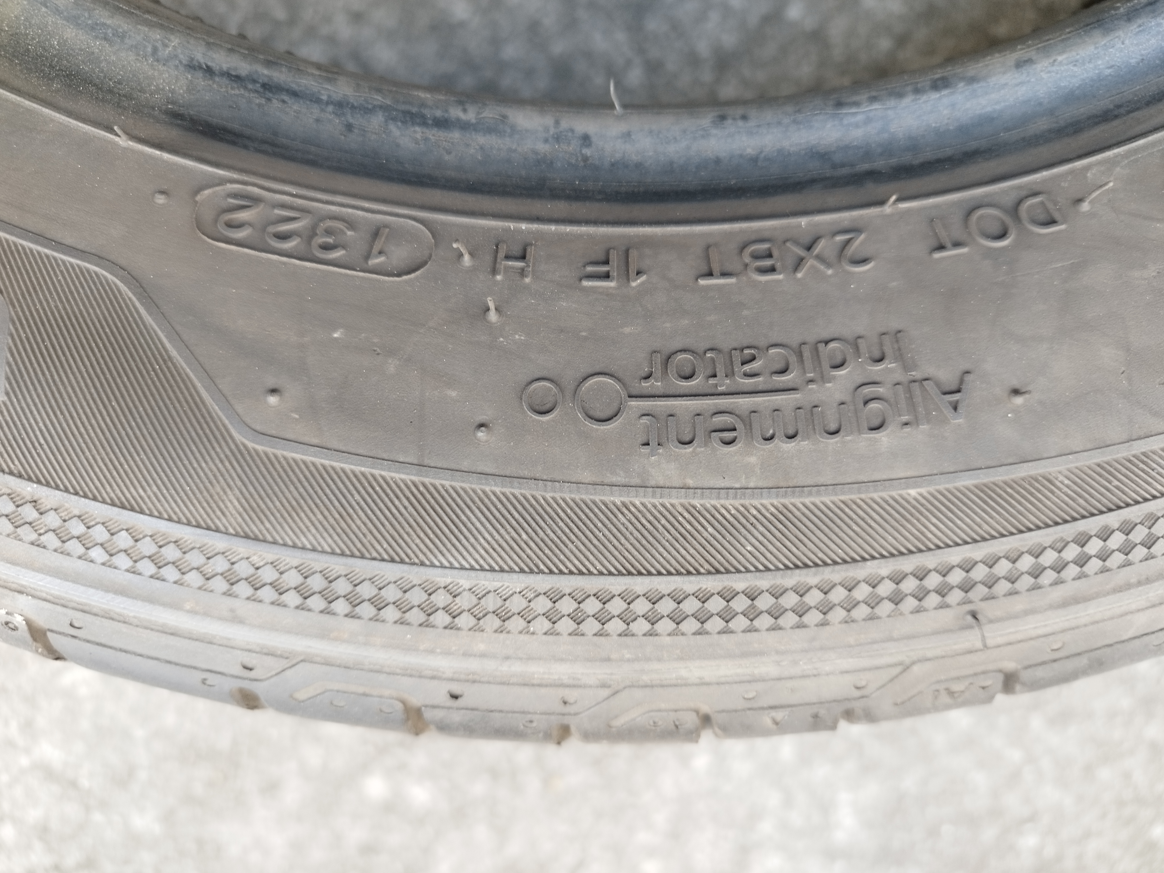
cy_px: 436
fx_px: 841
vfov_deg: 54.9
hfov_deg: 69.4
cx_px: 582
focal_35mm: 25
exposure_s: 1/50
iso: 130
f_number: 1.89
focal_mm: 5.95
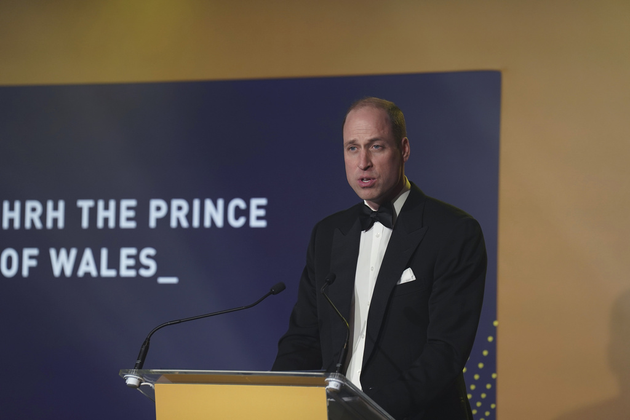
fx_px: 3500
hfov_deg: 10.3
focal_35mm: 200
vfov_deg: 6.9
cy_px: 210
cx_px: 315
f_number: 4
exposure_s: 1/250
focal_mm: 200
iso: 1250
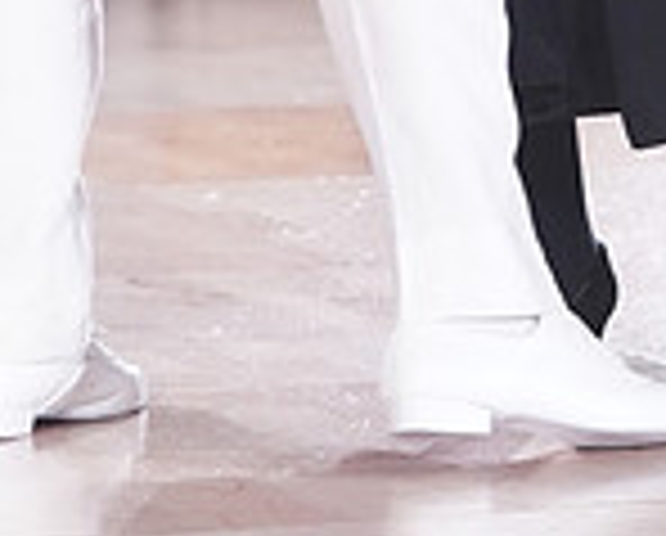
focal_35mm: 411
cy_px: -680
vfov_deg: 3.7
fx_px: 8117
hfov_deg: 4.7
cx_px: 403
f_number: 4
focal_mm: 112
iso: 3200
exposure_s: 1/400
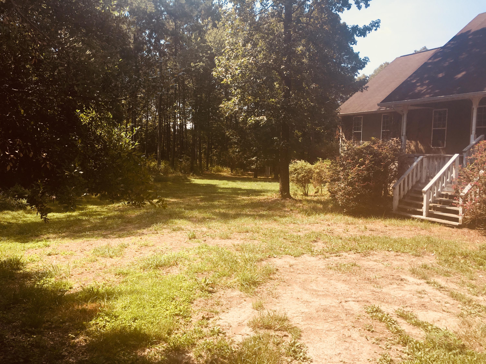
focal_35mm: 29
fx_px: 407
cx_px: 243
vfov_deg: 48.2
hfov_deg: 61.7
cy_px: 182
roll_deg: -1.0
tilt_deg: -6.4
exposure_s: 1/541
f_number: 2.2
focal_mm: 4.15
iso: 25
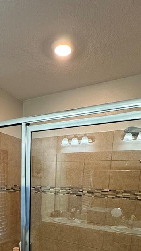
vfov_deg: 57.5
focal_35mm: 29
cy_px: 222
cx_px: 49
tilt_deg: -12.9
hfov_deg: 39.8
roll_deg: -2.3
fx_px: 193
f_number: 2.2
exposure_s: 1/60
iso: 200
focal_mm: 2.22
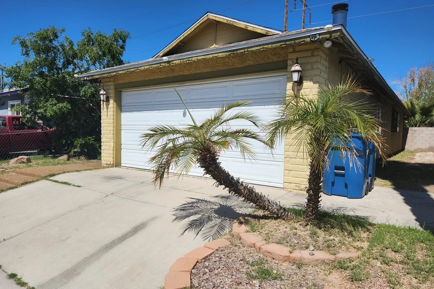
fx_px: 289
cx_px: 217
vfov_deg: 53.1
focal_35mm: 24
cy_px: 139
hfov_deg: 73.8
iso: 20
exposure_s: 1/3059
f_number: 1.8
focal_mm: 5.4
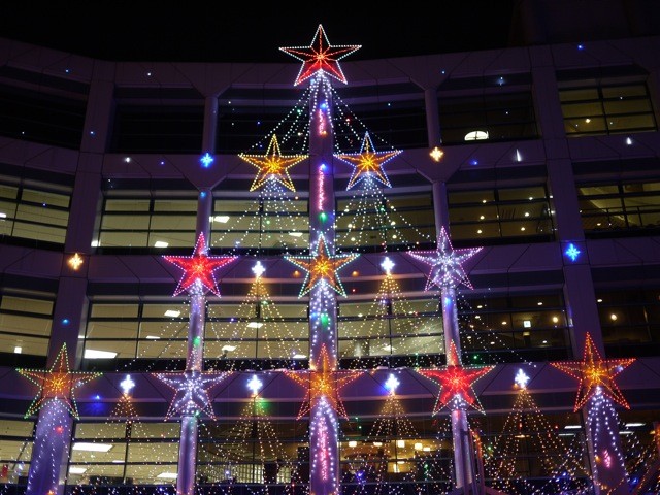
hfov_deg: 46.8
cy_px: 248
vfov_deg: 36.0
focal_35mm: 40
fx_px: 763
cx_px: 330
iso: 160
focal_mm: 20
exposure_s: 1/30
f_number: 1.7
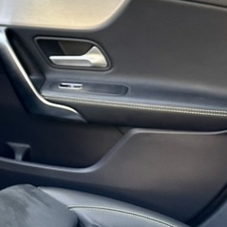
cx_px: -159
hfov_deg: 16.5
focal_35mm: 91
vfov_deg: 18.9
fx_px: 675
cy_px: 39
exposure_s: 1/75
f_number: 1.78
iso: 250
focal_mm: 6.86
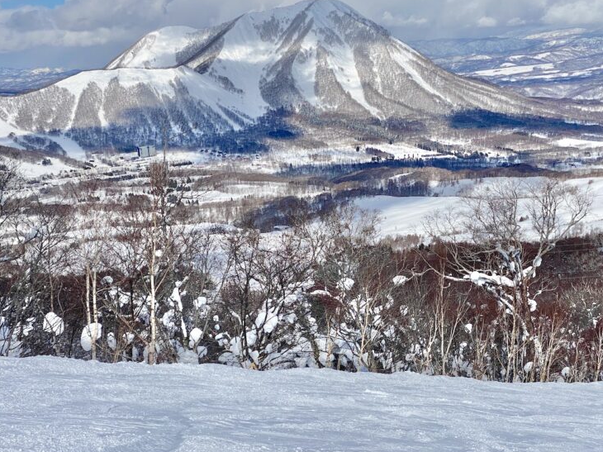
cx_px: 328
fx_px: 993
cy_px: 244
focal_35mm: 57
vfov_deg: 25.6
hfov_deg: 33.8
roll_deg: +3.8
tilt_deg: -13.8
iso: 20
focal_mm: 6
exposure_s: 1/5319
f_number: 2
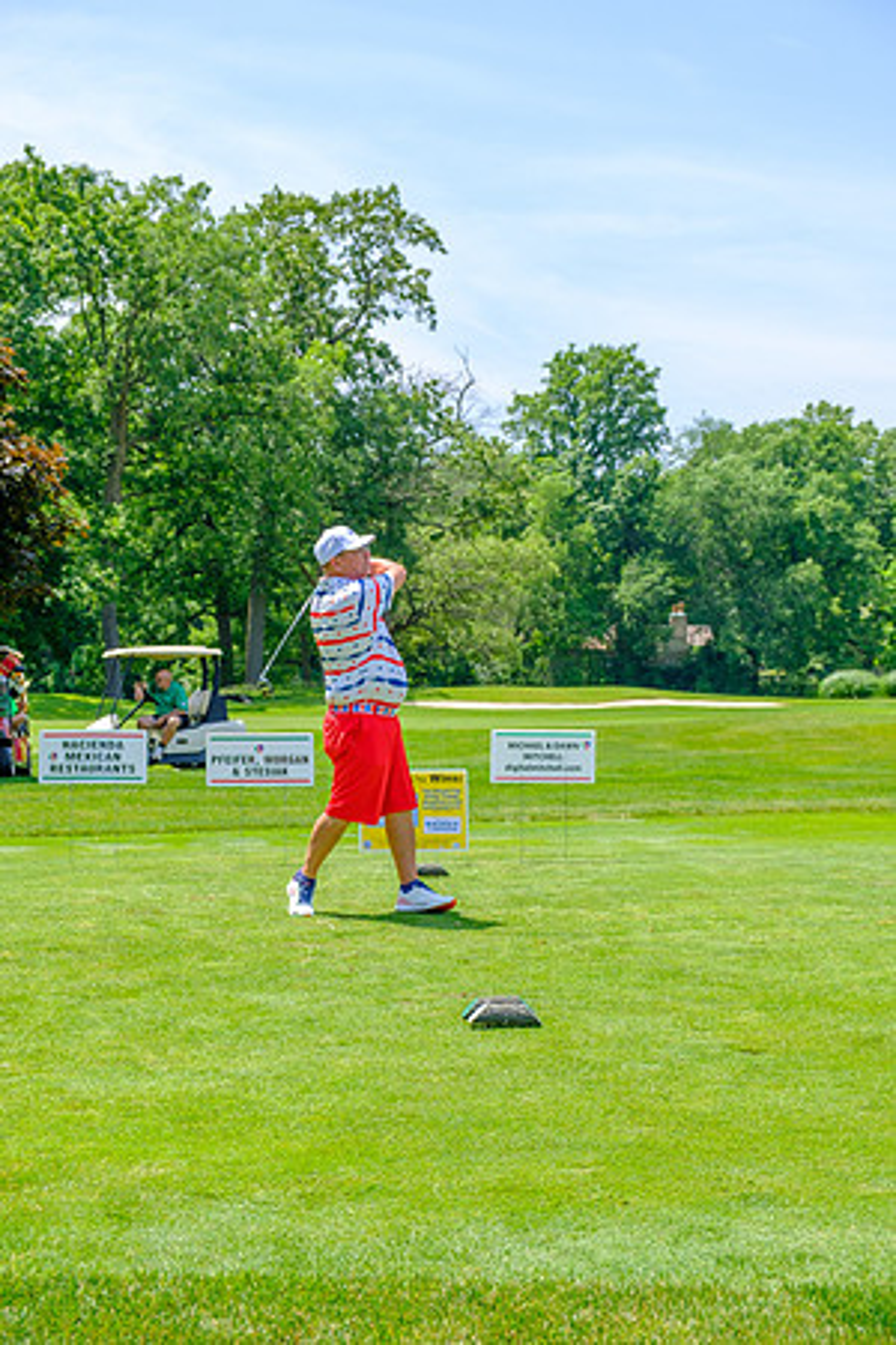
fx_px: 2016
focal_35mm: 54
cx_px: 448
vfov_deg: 36.9
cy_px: 672
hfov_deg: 25.1
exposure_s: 1/500
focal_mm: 35.8
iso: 200
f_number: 5
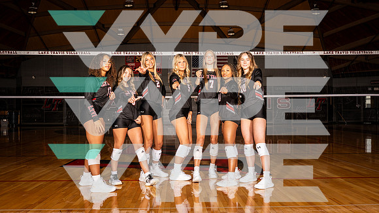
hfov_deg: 52.3
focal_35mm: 38
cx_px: 190
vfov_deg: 30.8
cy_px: 106
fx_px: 386
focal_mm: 36.7
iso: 250
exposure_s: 1/250
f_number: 11
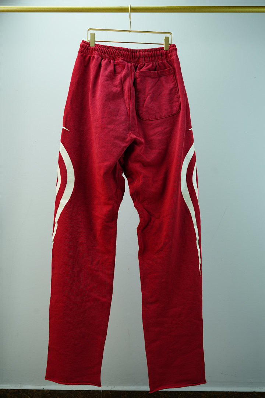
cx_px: 132
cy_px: 199
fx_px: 397
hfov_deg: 36.9
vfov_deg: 53.1
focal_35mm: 36
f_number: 5.6
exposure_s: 1/160
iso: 500
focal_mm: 36
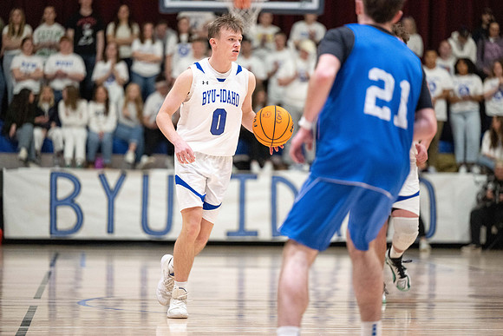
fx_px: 2376
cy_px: 168
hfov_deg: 12.1
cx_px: 252
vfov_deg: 8.1
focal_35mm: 170
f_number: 2.8
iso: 8000
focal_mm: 170
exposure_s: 1/500
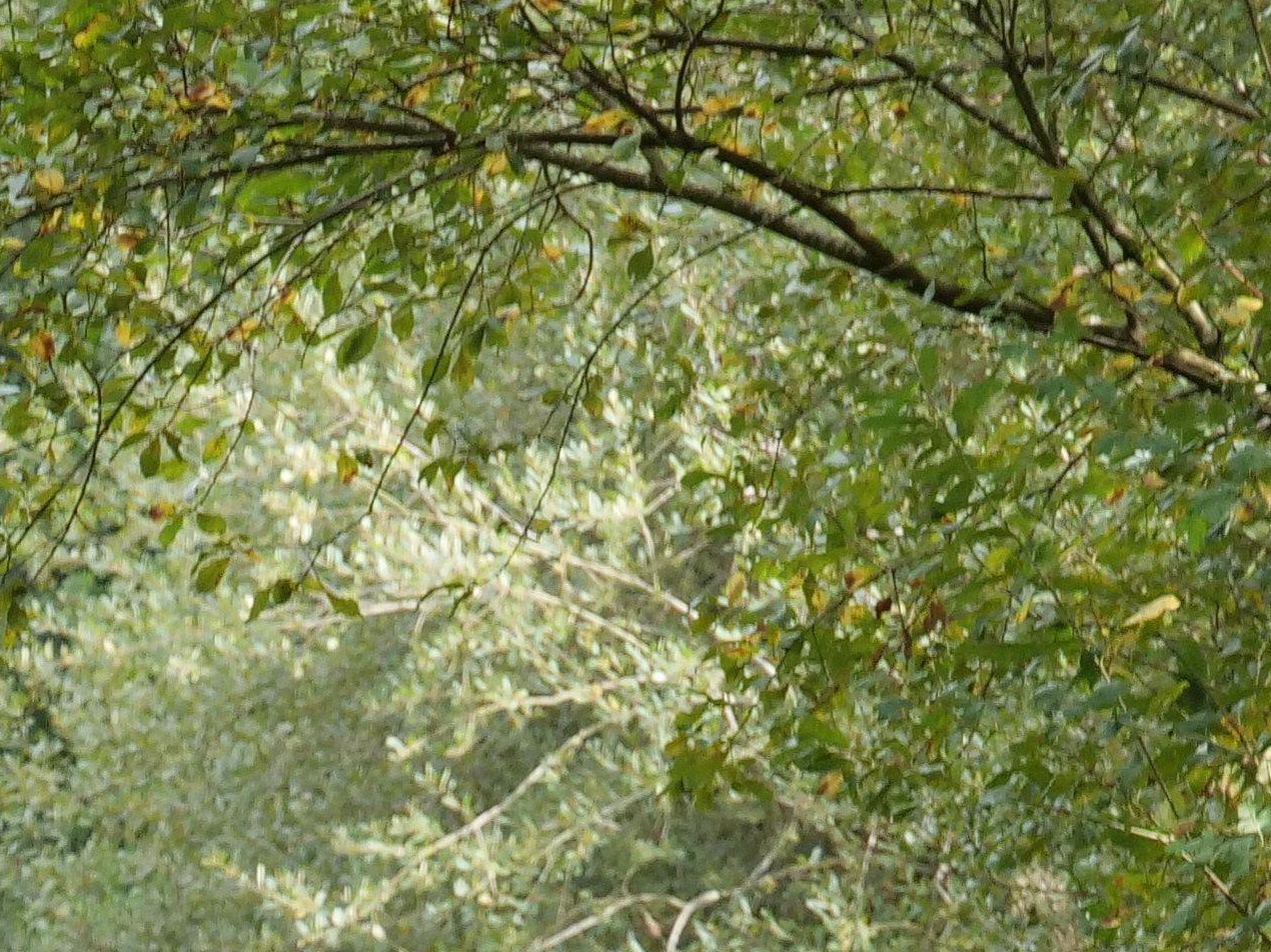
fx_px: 17988
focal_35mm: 490
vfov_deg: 3.0
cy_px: 1610
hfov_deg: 4.0
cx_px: -1038
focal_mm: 60
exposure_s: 1/200
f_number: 5.6
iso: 200
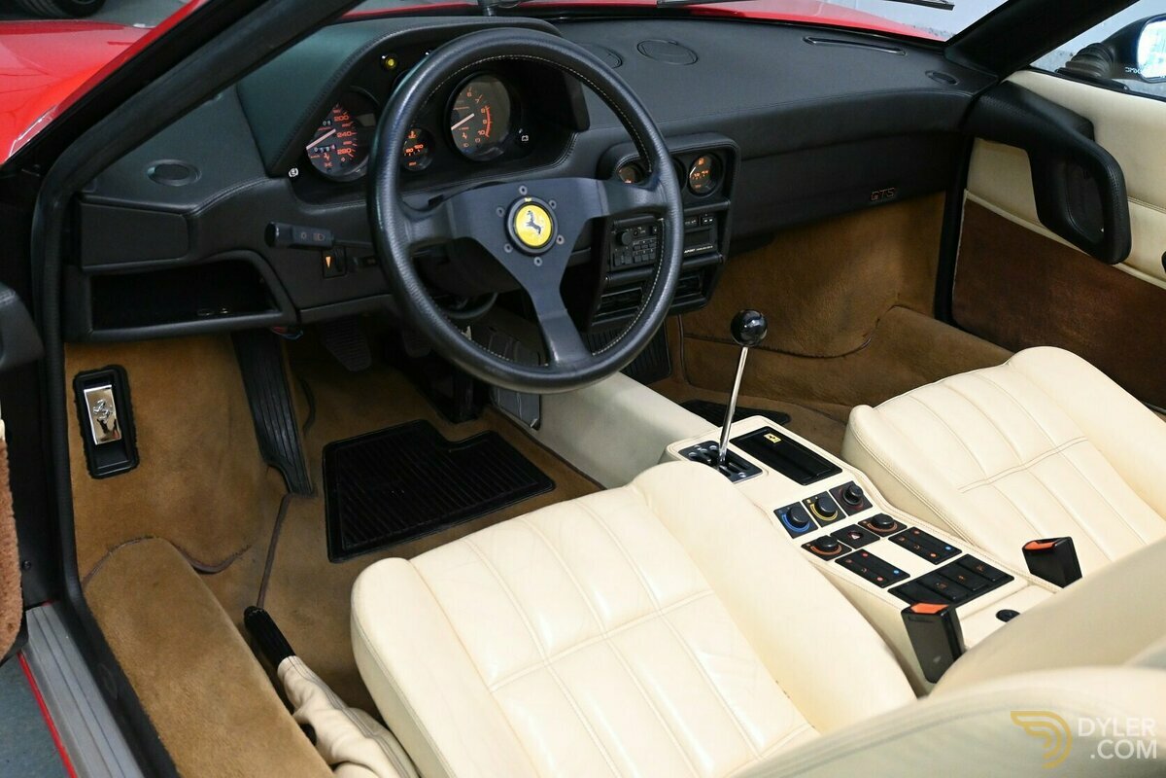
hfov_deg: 55.1
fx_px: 1117
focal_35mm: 34
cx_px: 583
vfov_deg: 38.4
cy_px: 389
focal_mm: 23
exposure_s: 1/100
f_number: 4.2
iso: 3200
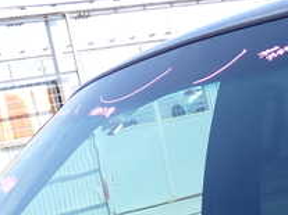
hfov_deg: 17.8
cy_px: 205
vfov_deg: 13.3
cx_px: 216
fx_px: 915
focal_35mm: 110
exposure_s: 1/320
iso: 100
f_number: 3.5
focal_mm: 6.83
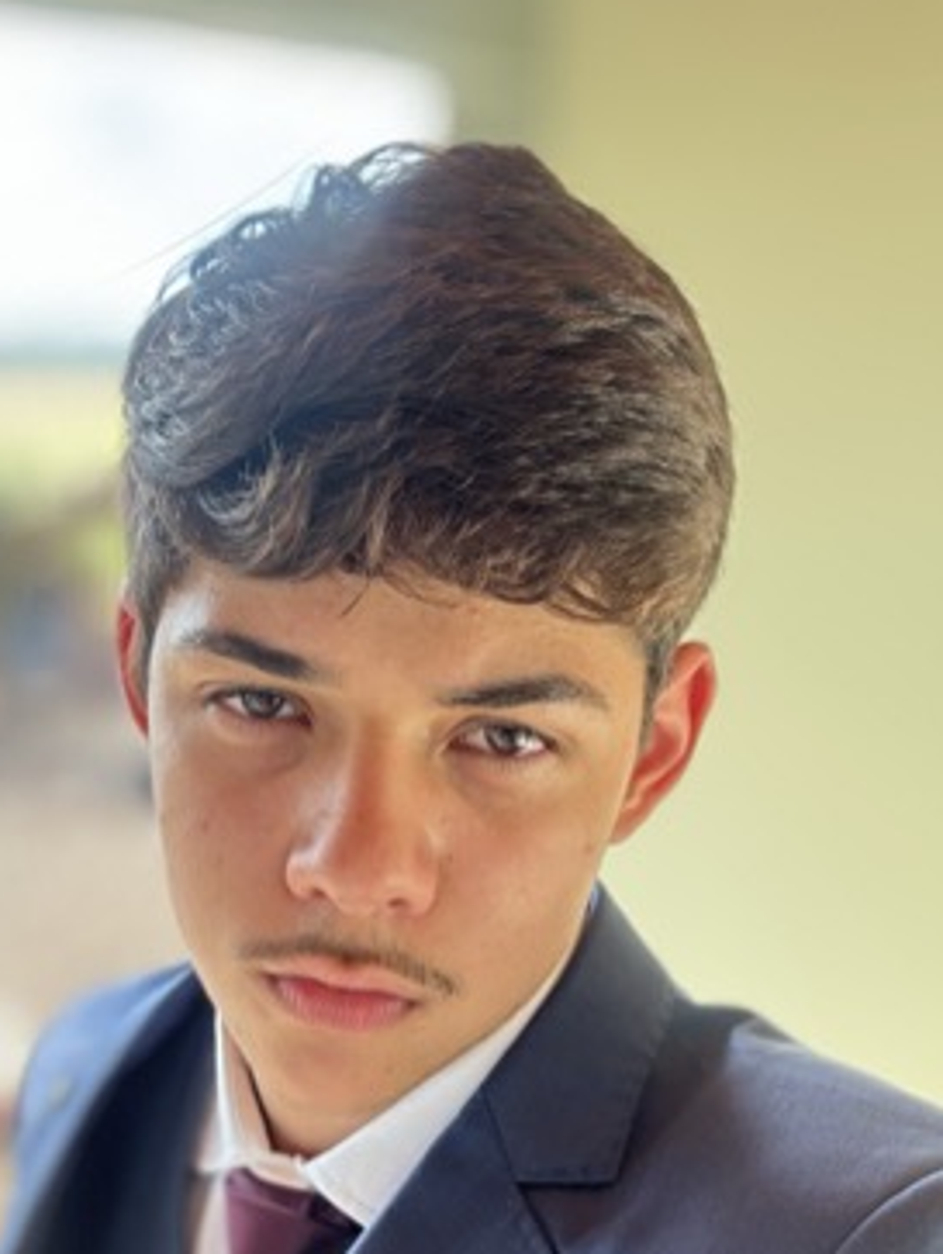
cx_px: 342
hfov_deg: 32.7
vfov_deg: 42.1
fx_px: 1595
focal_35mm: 44
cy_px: 872
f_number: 1.9
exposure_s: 1/112
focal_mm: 2.69
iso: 80
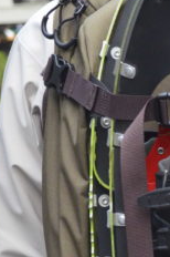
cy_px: 275
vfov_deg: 9.2
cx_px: 195
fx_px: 1570
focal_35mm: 221
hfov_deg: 6.2
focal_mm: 42
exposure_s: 1/500
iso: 1600
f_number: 5.6
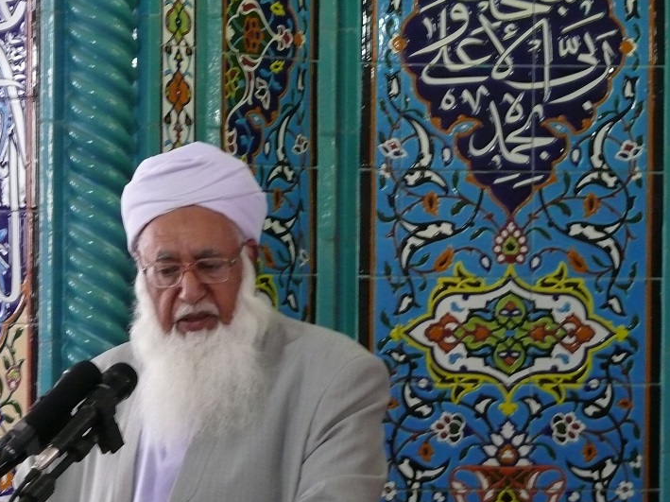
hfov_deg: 9.9
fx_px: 3850
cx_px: 268
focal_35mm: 199
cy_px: 343
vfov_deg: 7.5
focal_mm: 29.8
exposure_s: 1/40
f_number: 3.6
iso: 400
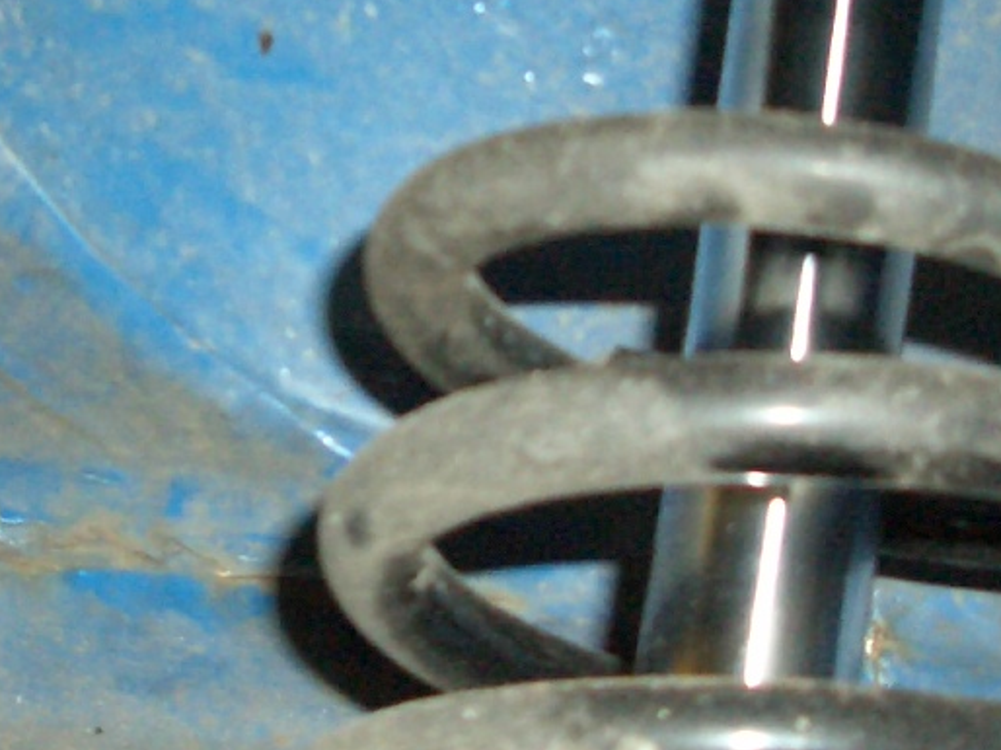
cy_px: 82
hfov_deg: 18.0
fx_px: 3151
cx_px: 386
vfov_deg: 13.5
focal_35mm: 109
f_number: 2.6
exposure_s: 1/60
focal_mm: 5.8
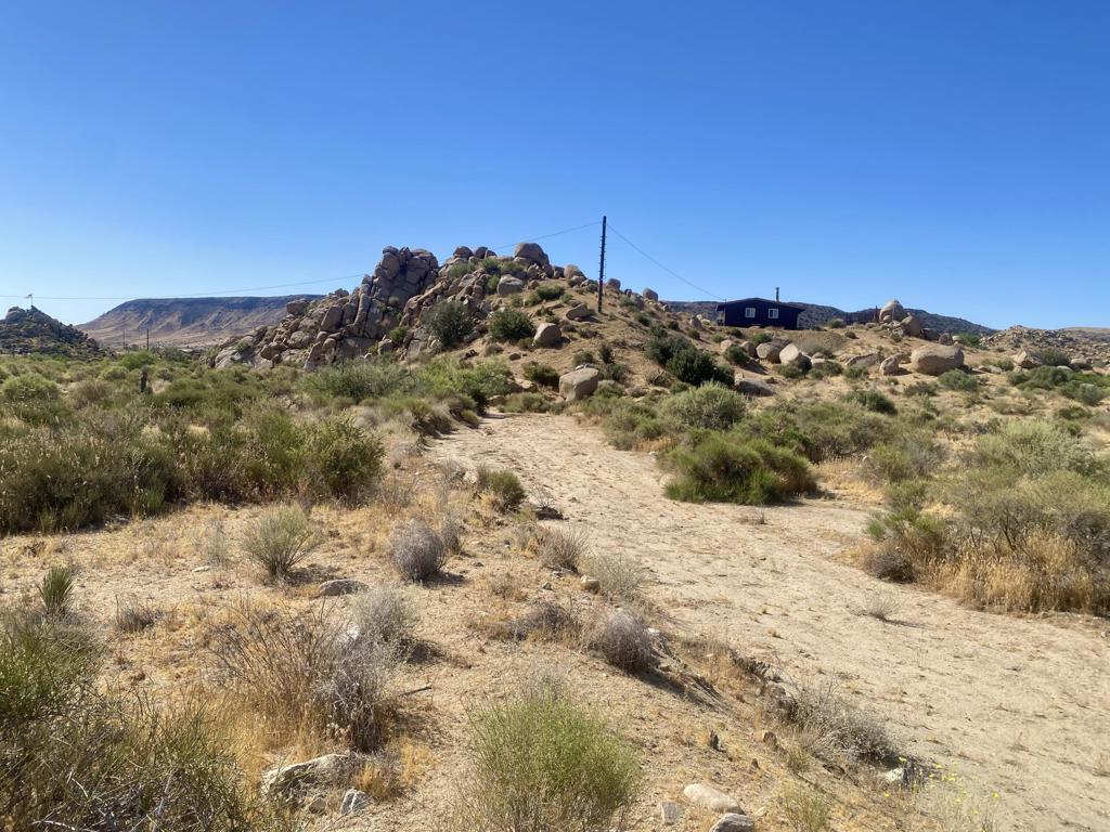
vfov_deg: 53.1
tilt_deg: -5.6
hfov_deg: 67.3
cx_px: 555
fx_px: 834
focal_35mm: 26
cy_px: 416
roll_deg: -2.9
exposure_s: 1/3731
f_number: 1.8
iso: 32
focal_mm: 4.25
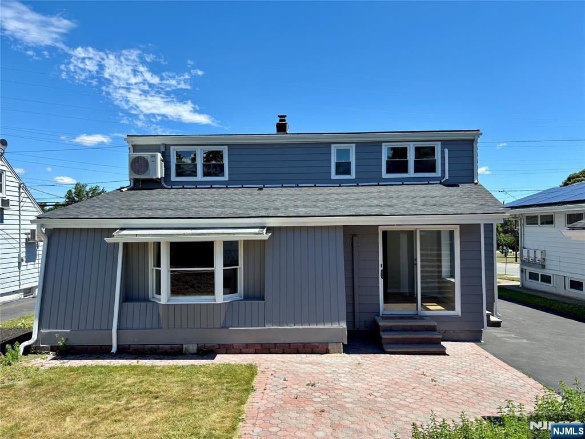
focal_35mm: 26
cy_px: 220
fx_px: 439
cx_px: 292
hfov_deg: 67.3
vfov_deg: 53.1
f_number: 1.6
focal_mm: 5.96
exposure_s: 1/2398
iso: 50
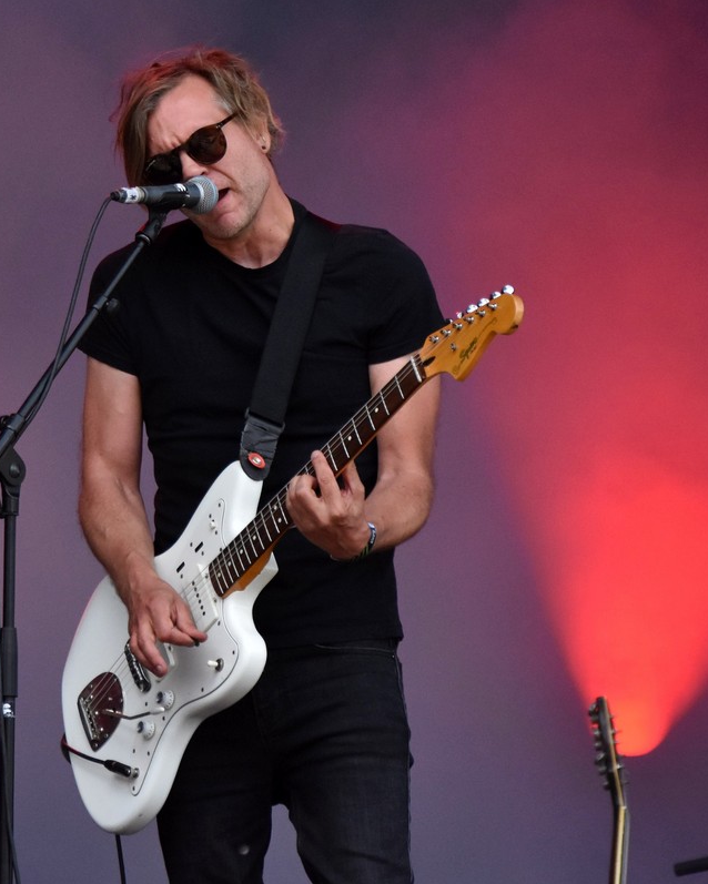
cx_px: 350
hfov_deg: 4.6
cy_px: 441
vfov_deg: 5.7
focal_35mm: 339
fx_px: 8876
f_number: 2.8
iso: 1250
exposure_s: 1/6400
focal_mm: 160
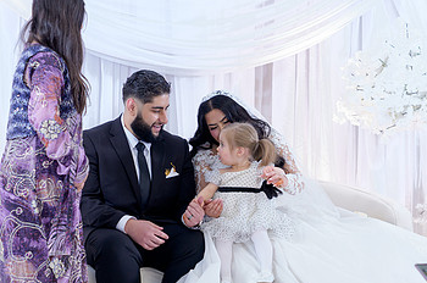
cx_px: 221
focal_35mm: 100
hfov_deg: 20.4
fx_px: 1184
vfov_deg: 13.6
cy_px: 205
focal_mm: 50
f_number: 2
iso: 640
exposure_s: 1/200
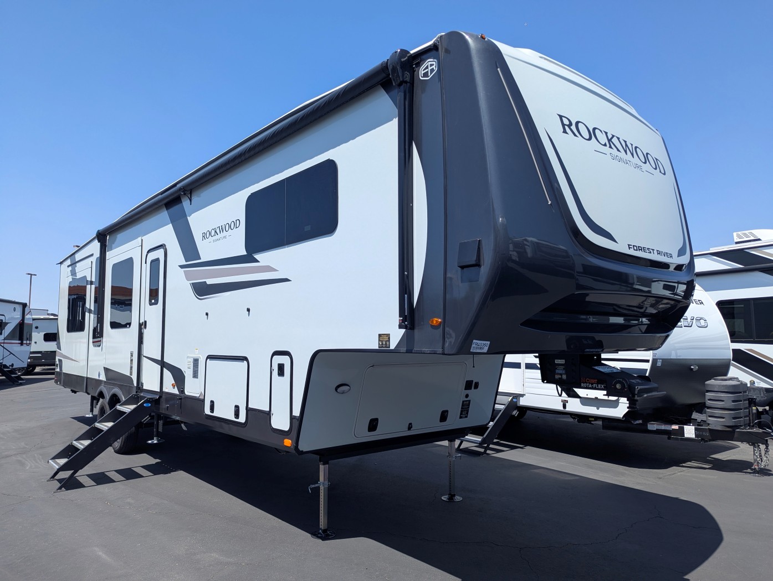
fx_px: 537
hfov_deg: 71.5
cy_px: 290
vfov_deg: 56.9
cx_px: 386
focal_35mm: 24
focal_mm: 6.81
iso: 44
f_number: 1.85
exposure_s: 1/1618
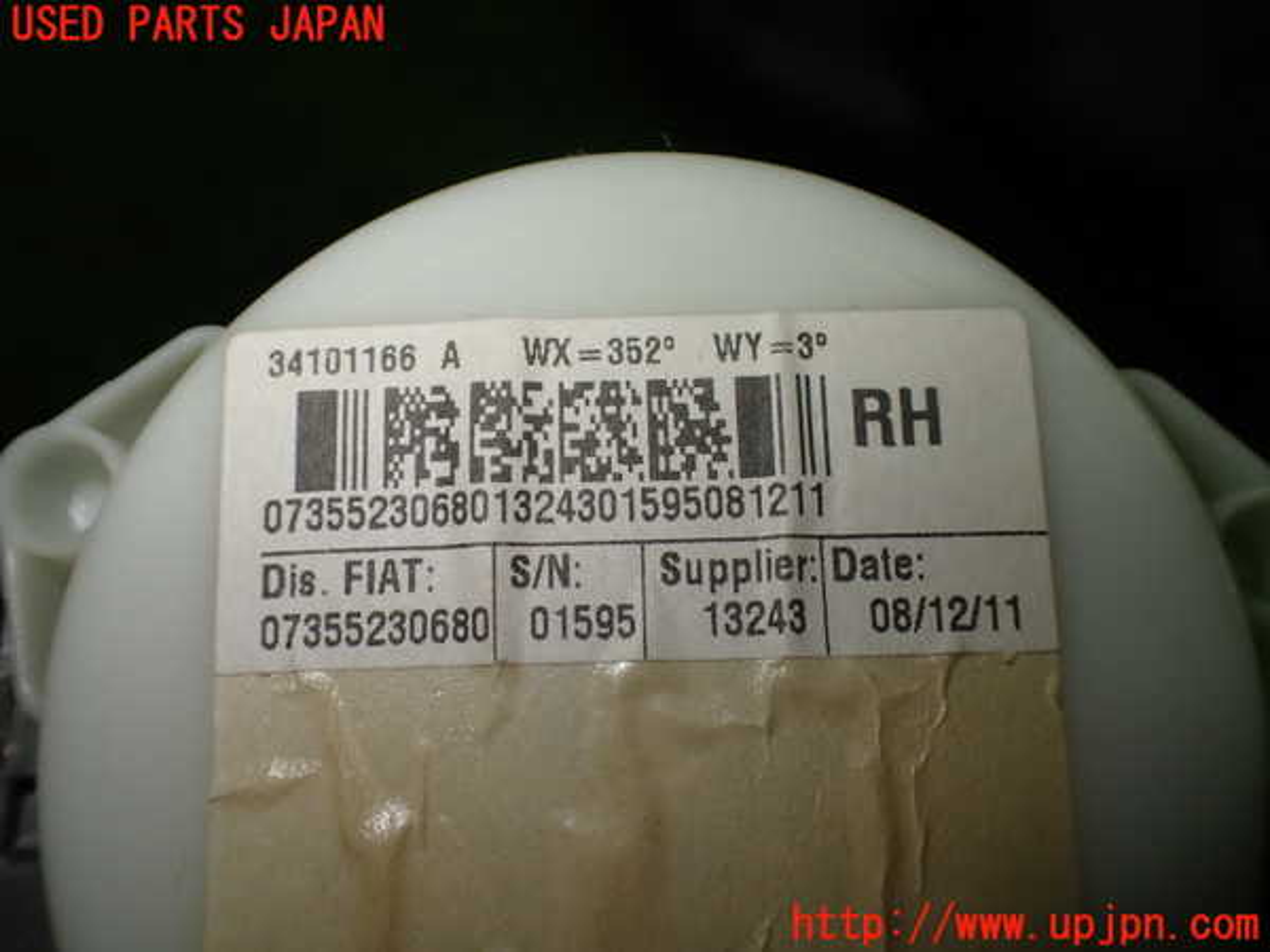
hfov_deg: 60.0
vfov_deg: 46.8
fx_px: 1101
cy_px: 476
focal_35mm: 30
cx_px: 635
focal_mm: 5.4
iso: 100
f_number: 3.2
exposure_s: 1/160
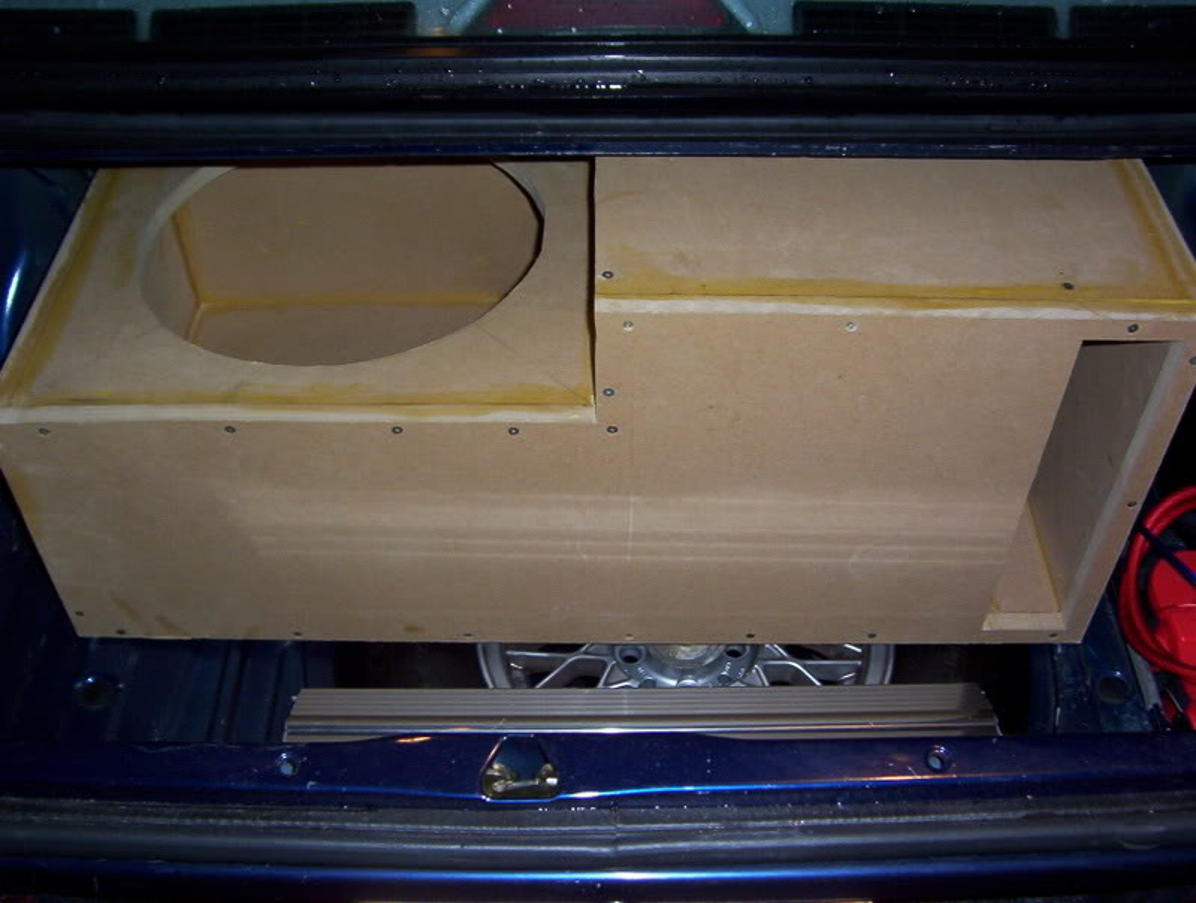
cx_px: 598
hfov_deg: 51.2
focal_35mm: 36
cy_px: 452
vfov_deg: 39.8
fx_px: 1247
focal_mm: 5.54
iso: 140
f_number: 2.76
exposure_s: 1/30
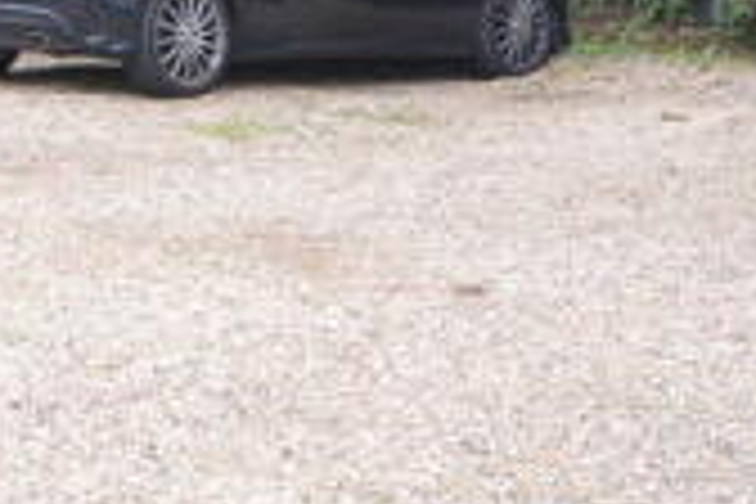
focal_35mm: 117
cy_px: -405
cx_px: -166
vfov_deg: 10.9
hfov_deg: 16.7
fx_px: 2457
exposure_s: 1/80
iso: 400
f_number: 10
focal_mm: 20
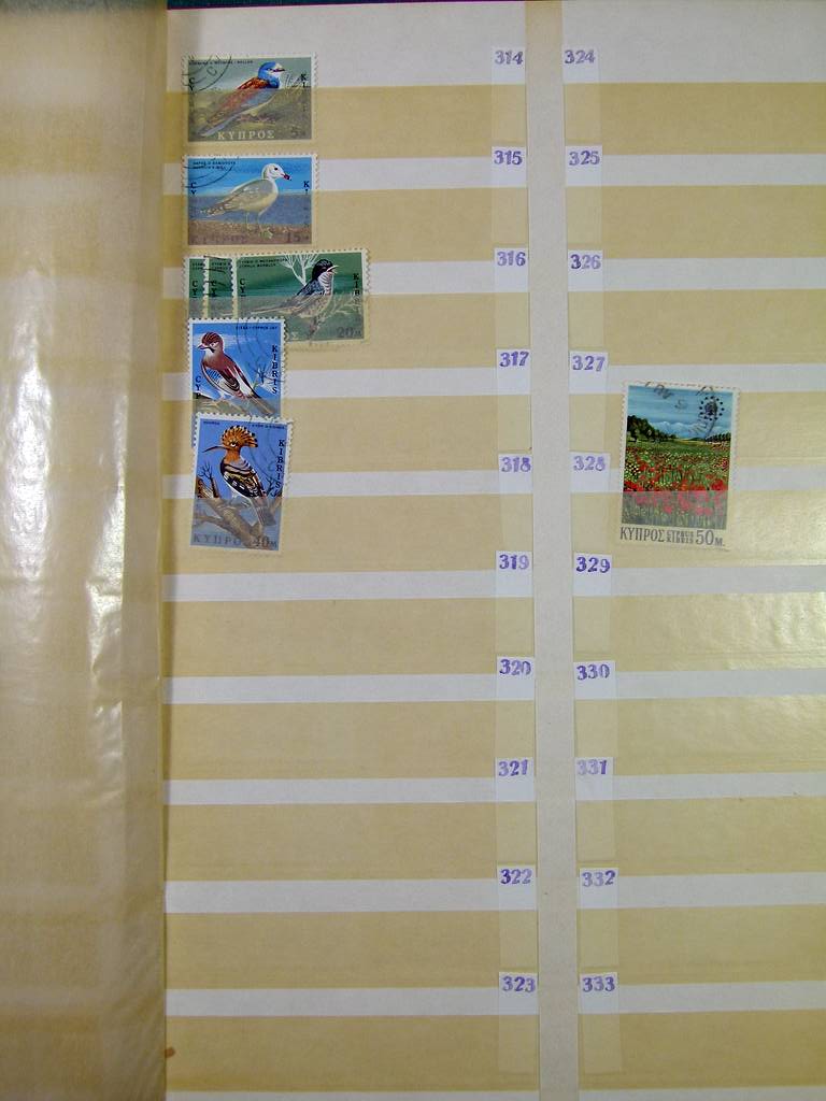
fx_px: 1177
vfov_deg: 50.1
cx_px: 413
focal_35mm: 37
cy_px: 550
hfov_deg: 38.7
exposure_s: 1/160
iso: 100
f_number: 4
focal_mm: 6.7
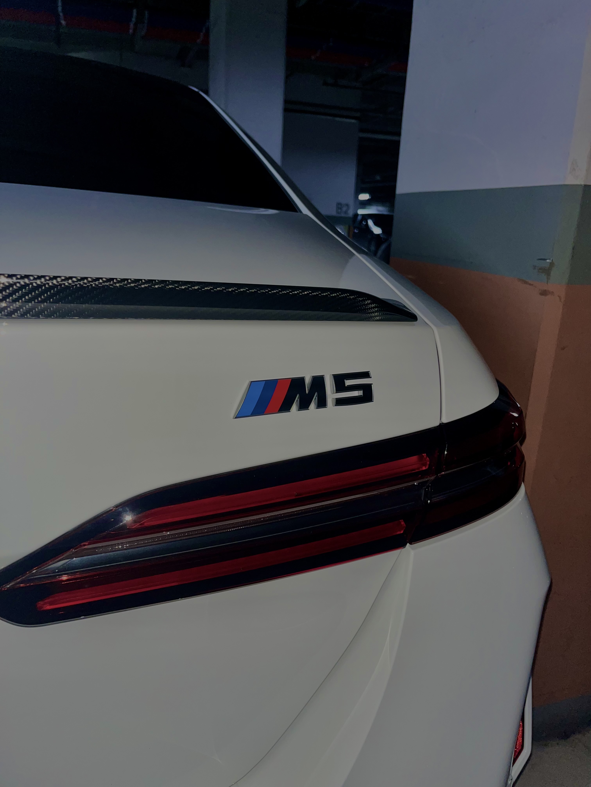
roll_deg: -3.0
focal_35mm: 26
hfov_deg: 53.1
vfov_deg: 67.3
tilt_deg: -16.3
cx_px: 296
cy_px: 394
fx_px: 592
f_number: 1.6
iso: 32
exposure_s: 1/24
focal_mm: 5.1
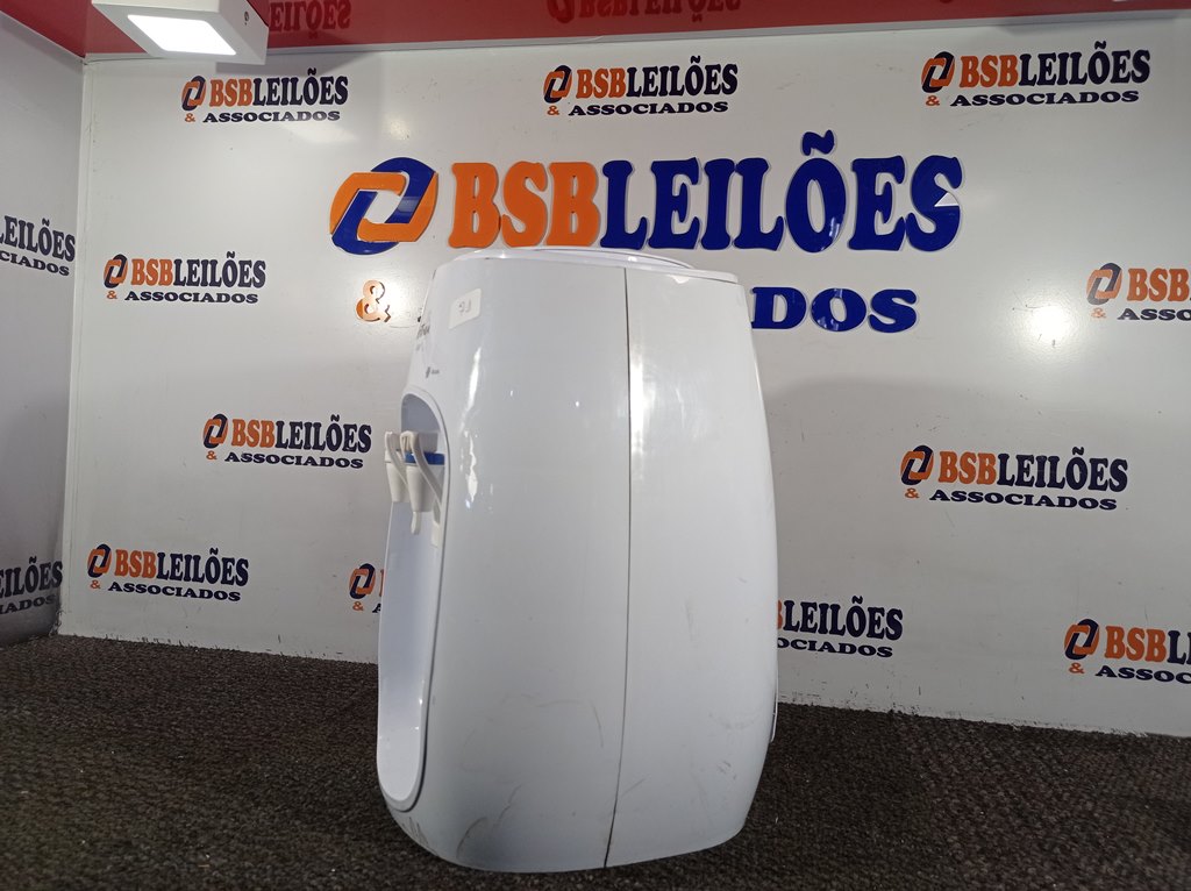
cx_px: 596
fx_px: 962
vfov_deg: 49.7
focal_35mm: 28
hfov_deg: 63.5
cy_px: 446
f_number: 1.79
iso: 103
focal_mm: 4.7
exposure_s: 1/153
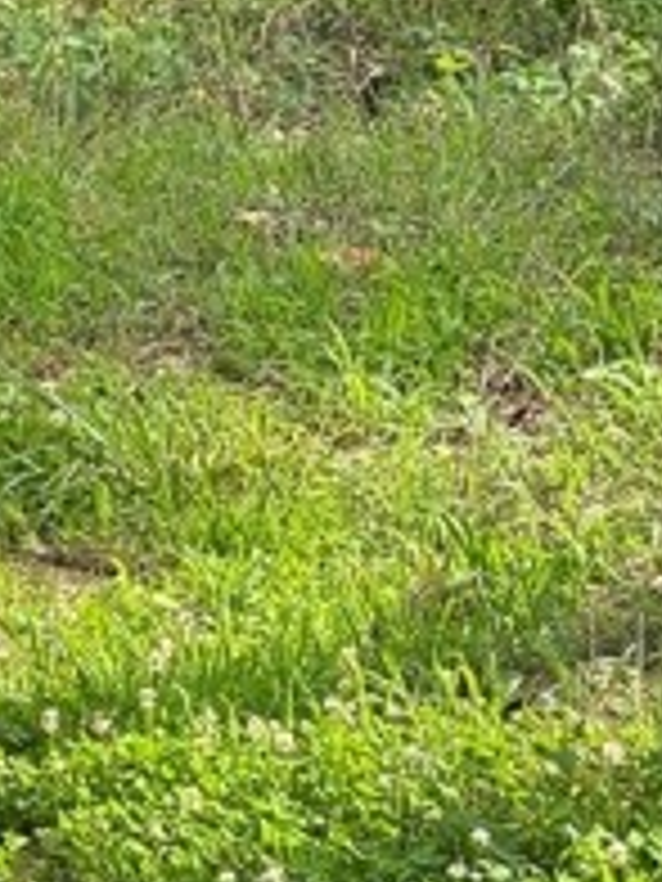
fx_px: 7701
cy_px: -328
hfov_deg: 4.9
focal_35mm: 302
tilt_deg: -5.4
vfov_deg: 6.5
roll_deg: +1.0
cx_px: 752
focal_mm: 9
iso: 25
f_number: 2.8
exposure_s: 1/118
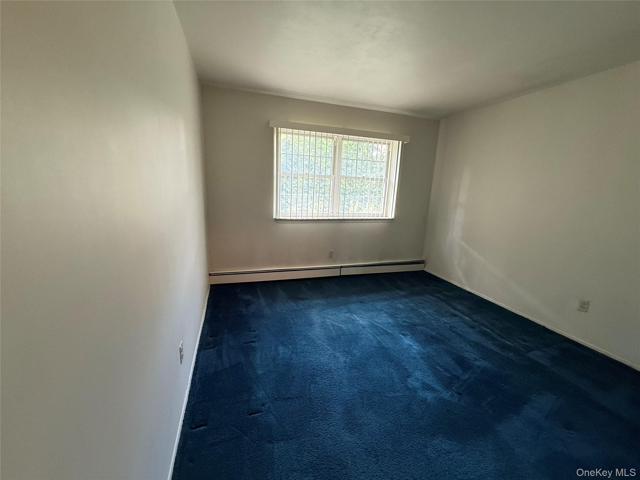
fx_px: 259
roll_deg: -2.4
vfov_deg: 85.7
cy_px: 240
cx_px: 320
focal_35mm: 14
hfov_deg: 102.1
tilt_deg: -11.3
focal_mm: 2.22
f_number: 2.2
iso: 250
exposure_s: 1/60
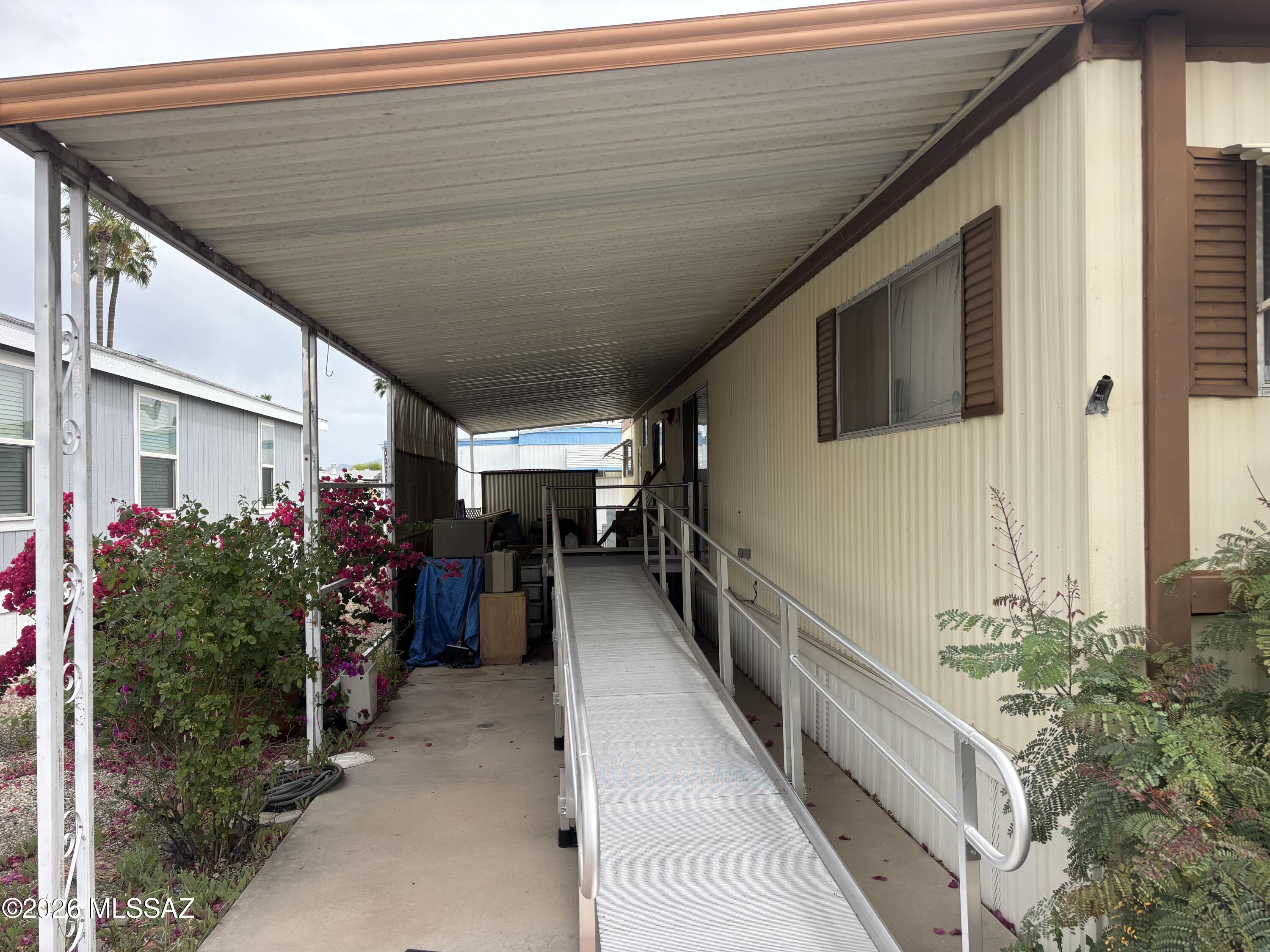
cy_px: 476
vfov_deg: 53.1
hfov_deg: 67.3
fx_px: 954
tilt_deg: -0.4
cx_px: 635
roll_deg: +0.6
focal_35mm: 26
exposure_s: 1/1912
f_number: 1.6
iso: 50
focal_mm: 5.96
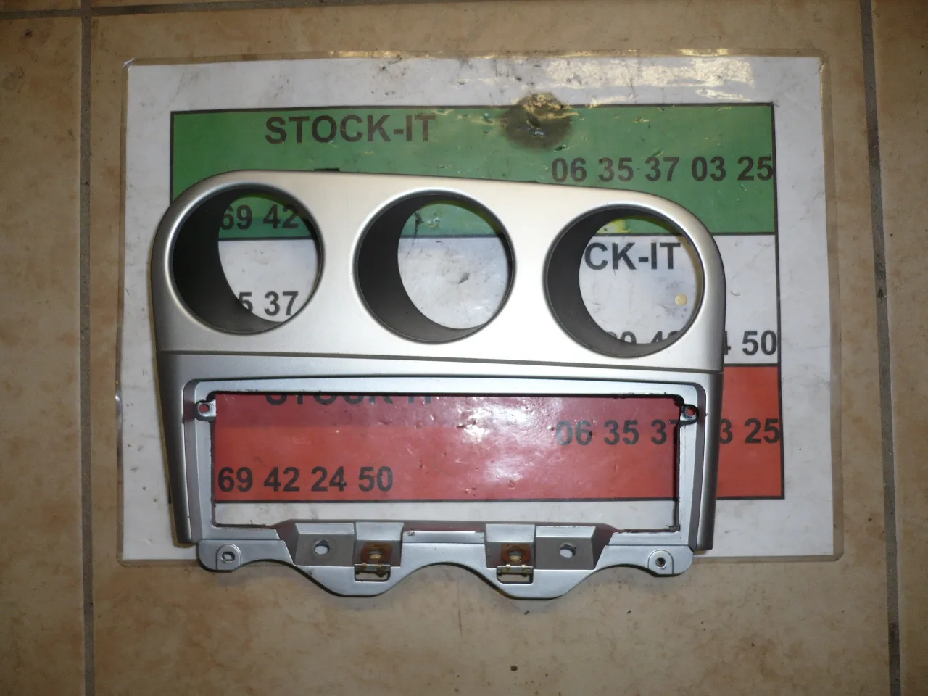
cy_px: 348
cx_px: 464
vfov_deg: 40.7
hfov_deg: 52.6
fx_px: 938
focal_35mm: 35
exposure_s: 1/30
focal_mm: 5.8
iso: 100
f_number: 2.8
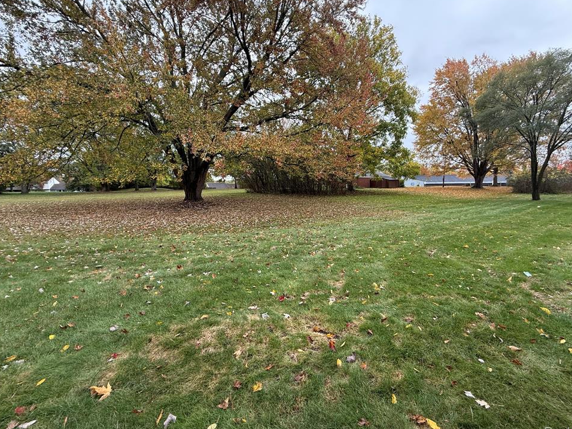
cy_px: 212
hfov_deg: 98.1
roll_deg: +2.6
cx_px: 299
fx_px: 248
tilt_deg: -5.7
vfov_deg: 81.7
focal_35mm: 15
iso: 64
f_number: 2.2
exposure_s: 1/301
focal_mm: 2.22
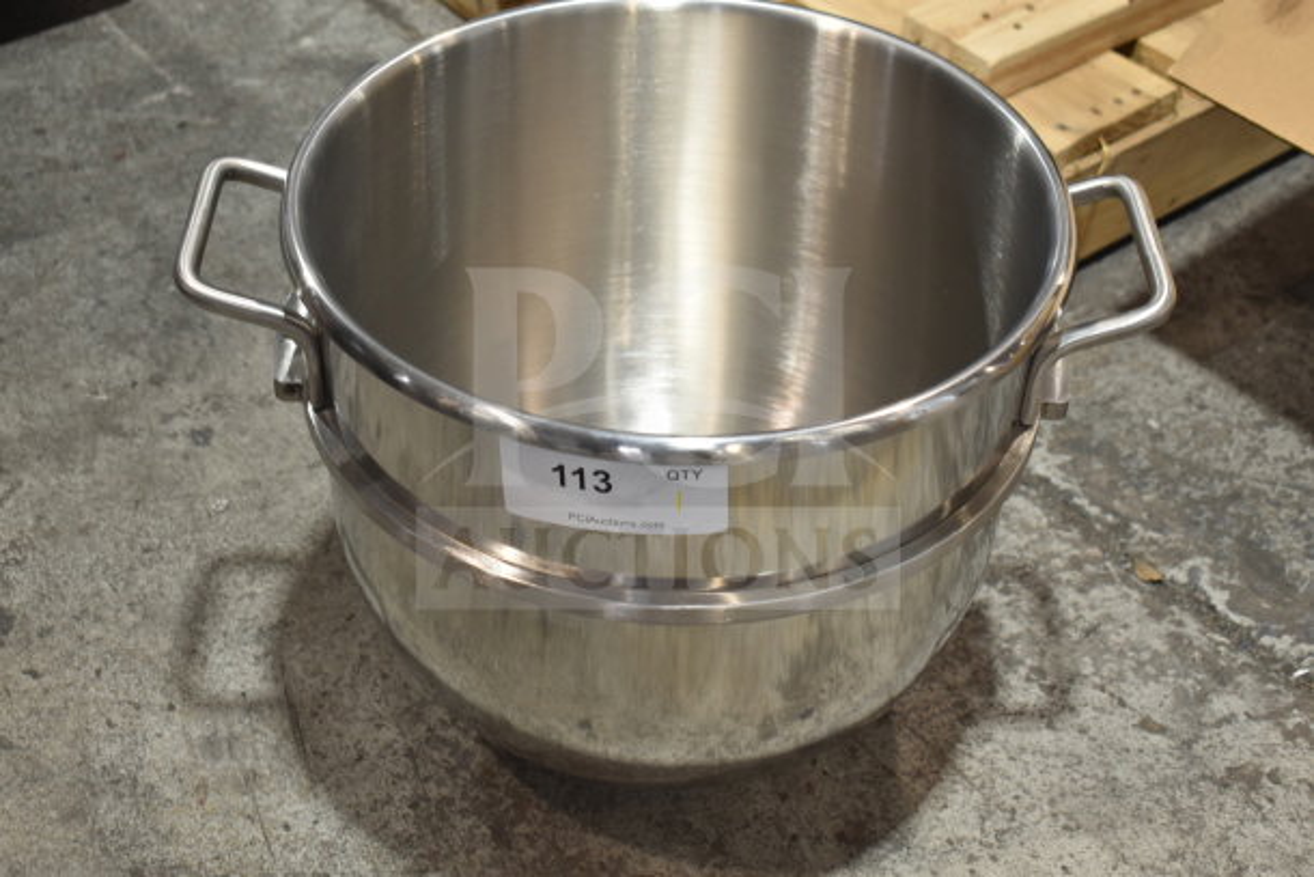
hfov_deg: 35.0
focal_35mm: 57
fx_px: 2081
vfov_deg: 23.8
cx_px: 657
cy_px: 438
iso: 560
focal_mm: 38
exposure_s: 1/60
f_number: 4.8
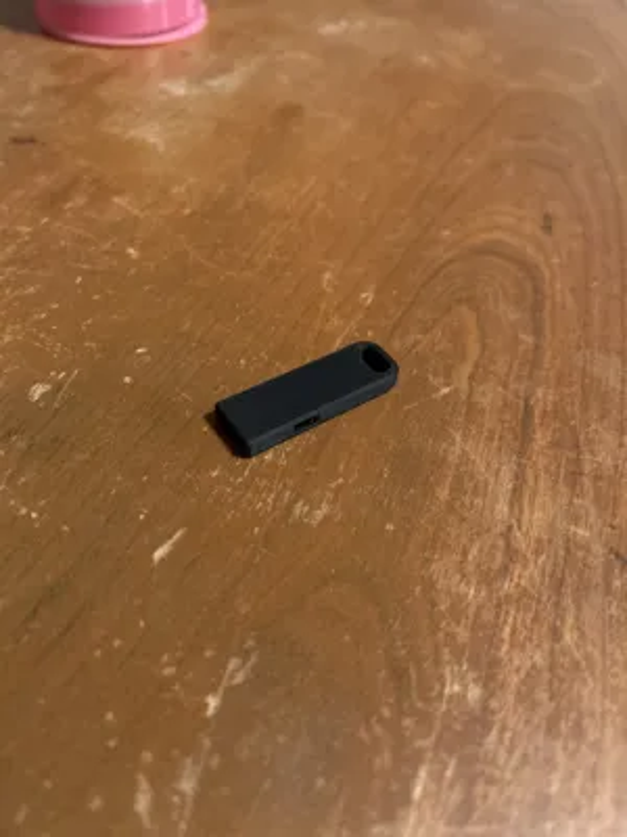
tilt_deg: -47.3
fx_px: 628
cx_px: 314
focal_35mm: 26
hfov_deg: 53.1
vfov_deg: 67.3
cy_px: 418
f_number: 1.5
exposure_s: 1/40
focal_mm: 5.7
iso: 640
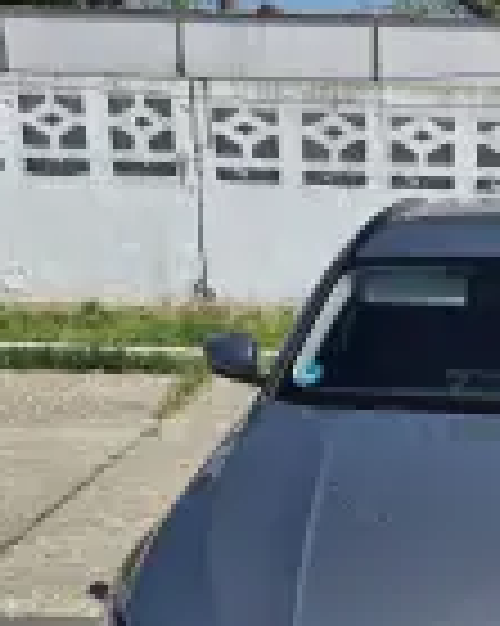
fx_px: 1074
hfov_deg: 25.1
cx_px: 482
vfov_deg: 31.0
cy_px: 563
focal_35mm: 58
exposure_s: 1/3891
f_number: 1.7
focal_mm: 6.3
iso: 40
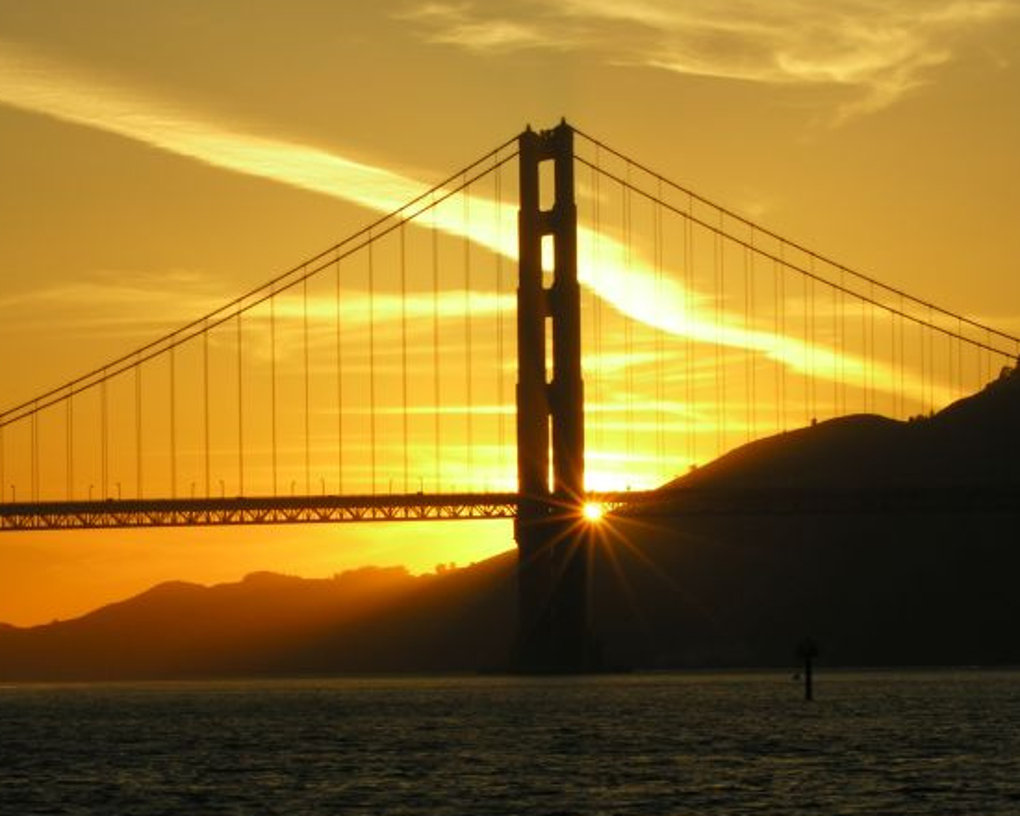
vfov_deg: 9.3
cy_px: 580
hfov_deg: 11.6
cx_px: 362
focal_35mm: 166
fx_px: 5011
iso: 50
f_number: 7.4
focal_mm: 26.5
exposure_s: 1/132
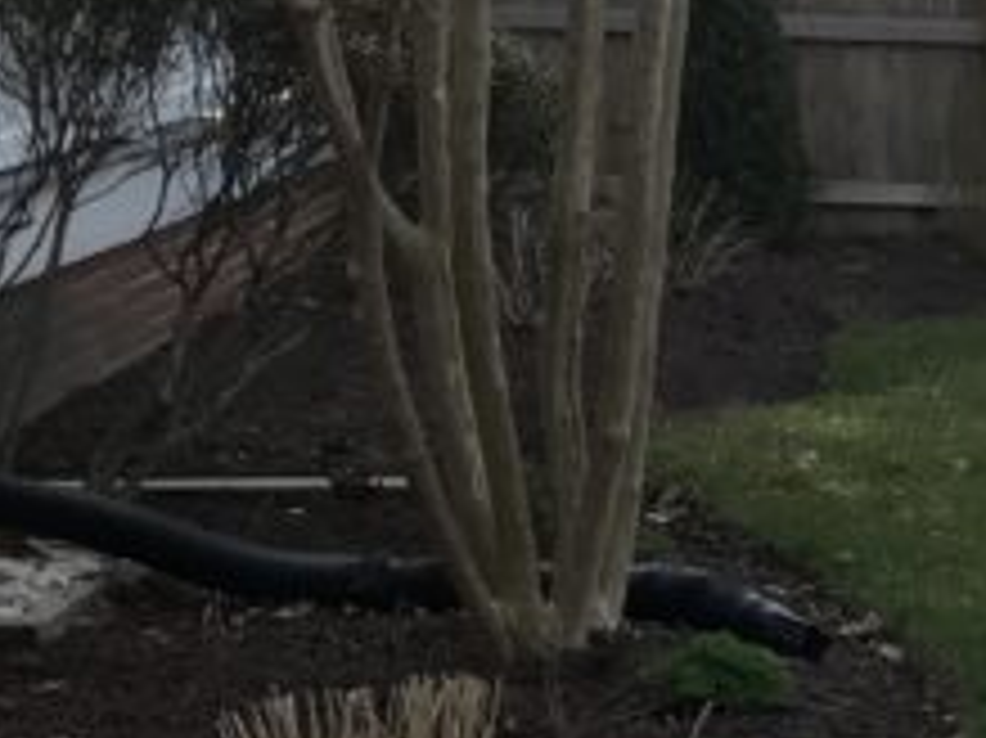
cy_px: 824
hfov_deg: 13.1
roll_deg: -2.3
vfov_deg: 11.1
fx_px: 3729
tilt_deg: -12.9
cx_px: 1967
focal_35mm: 131
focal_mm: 3.99
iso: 20
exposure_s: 1/458
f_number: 1.8
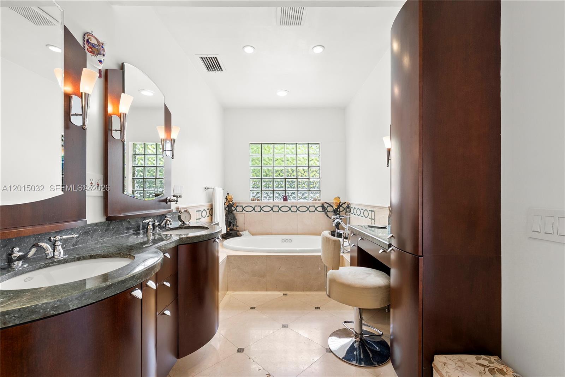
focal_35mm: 15
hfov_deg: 100.4
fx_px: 235
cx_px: 282
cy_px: 188
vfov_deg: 77.4
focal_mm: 15
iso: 320
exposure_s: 1/3
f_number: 8
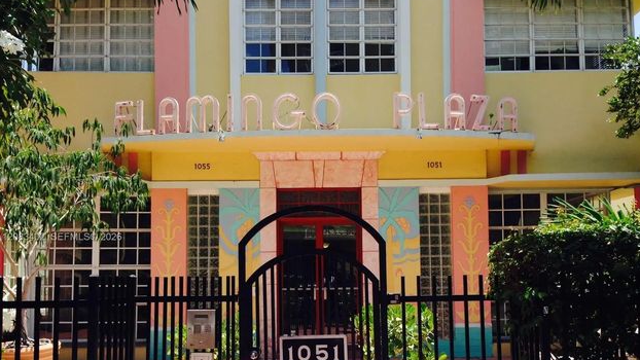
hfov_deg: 54.0
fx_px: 628
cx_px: 323
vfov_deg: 31.8
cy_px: 238
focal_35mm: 37
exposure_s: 1/874
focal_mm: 4.12
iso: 50
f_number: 2.4
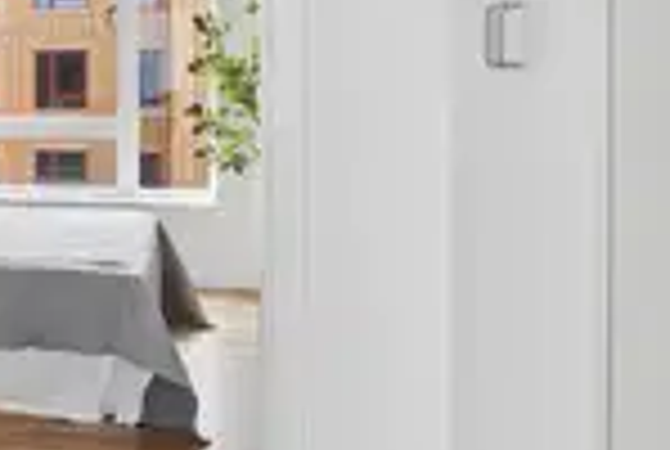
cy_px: 144
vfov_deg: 23.0
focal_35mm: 59
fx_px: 1100
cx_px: -270
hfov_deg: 26.7
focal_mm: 14
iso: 200
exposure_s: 1/13
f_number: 8
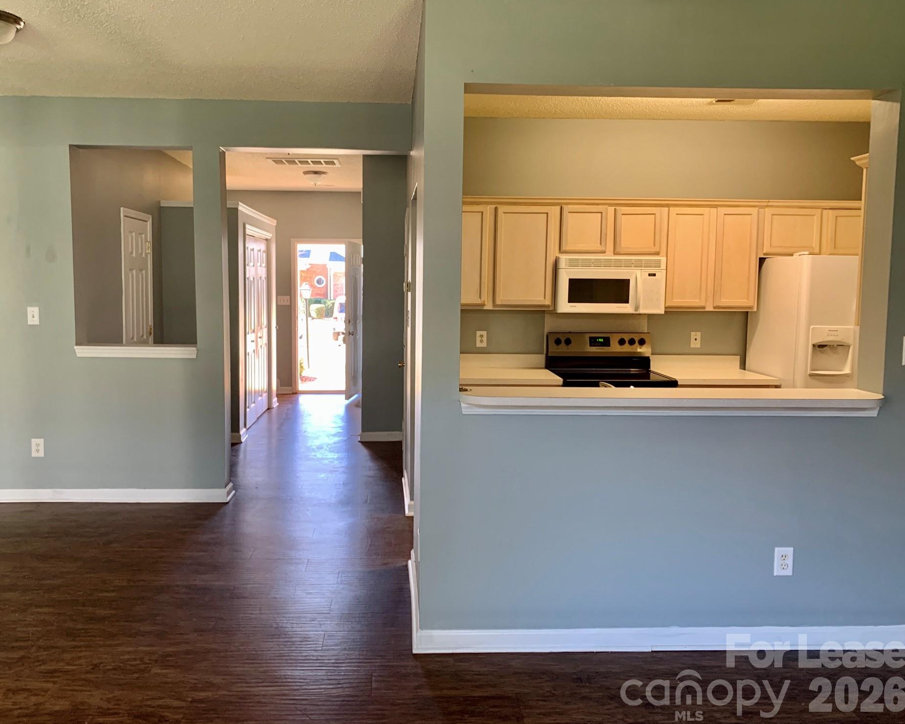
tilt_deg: -4.4
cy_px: 355
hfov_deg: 62.1
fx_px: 750
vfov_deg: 51.5
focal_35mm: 28
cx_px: 414
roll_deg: -0.3
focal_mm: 4.25
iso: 125
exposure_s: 1/60
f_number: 1.8
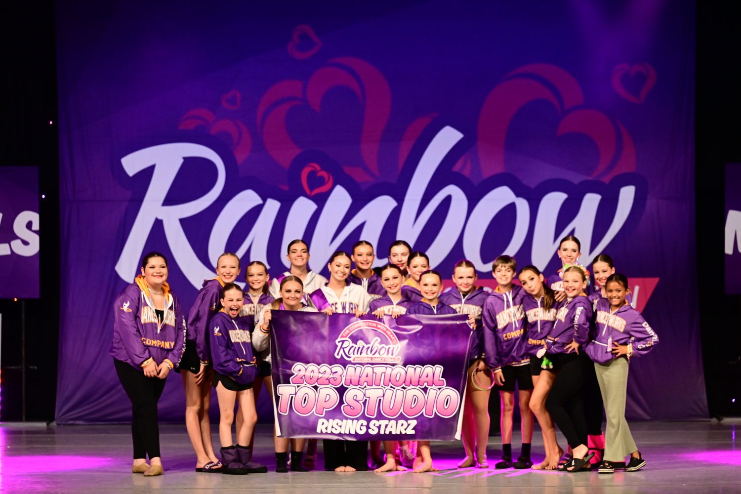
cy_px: 247
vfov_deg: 9.5
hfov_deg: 14.2
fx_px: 2984
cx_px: 370
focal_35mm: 145
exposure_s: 1/500
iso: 4000
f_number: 4
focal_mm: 145
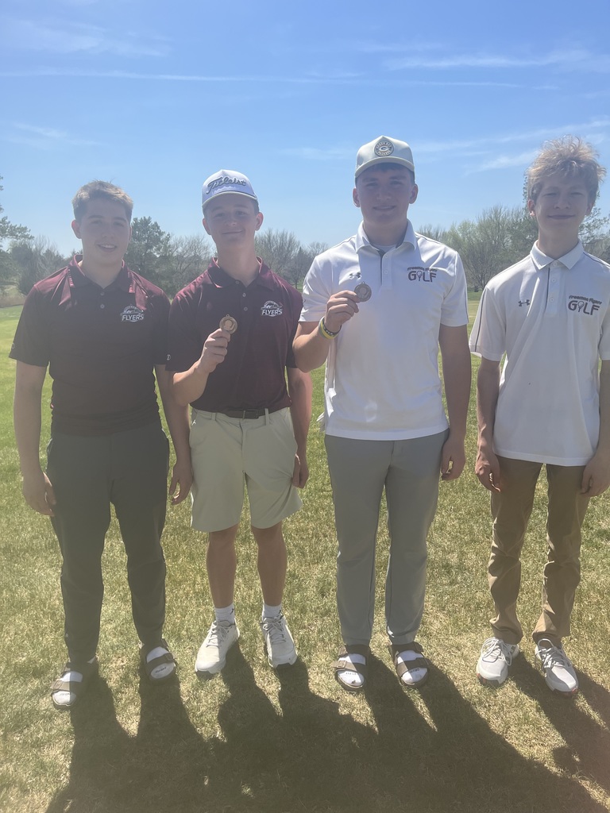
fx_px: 611
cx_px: 305
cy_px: 406
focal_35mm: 26
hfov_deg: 53.1
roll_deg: +1.7
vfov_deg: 67.3
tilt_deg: -13.5
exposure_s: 1/3623
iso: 50
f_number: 1.6
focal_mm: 5.1
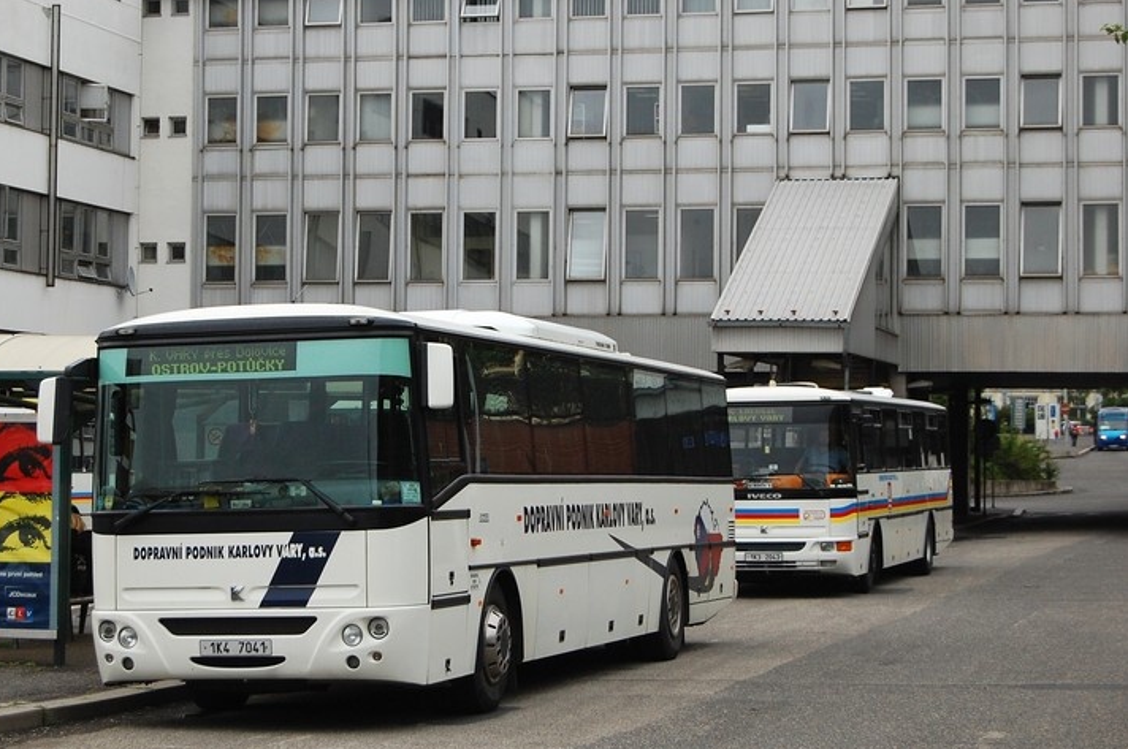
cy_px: 356
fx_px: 2848
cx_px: 417
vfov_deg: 15.0
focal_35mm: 91
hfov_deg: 22.3
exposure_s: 1/500
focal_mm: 48
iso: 450
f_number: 5.6
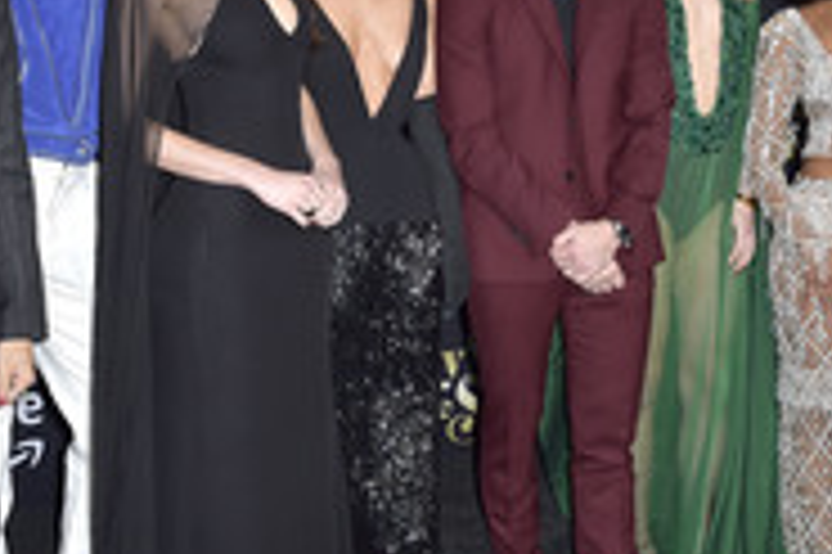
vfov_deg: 17.5
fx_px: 1801
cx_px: 553
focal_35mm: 78
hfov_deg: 25.9
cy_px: 252
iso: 640
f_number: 6.3
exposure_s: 1/250
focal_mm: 32
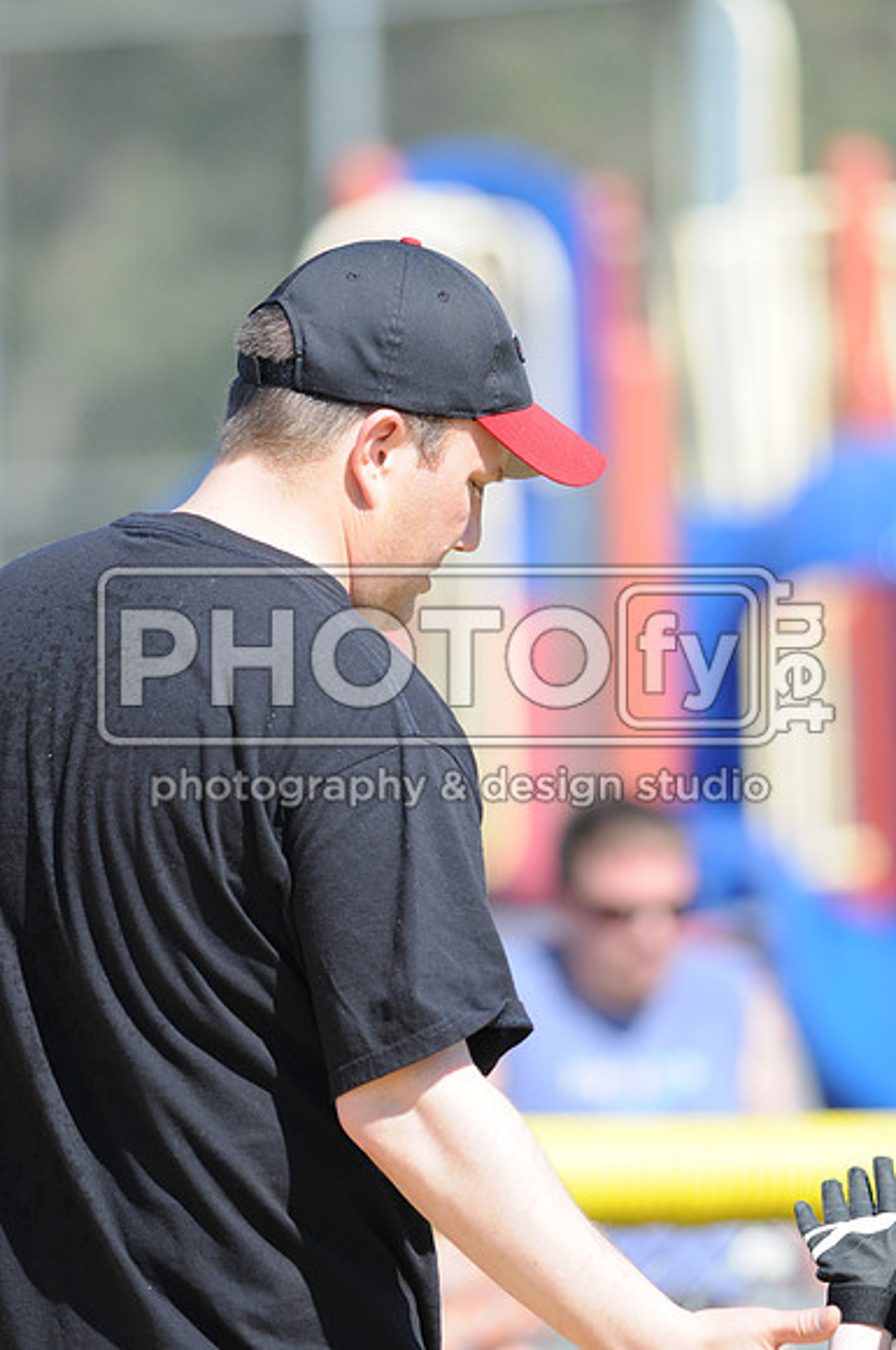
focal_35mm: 450
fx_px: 16849
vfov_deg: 4.6
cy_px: 675
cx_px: 448
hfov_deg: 3.0
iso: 200
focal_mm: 300
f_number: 4
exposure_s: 1/800
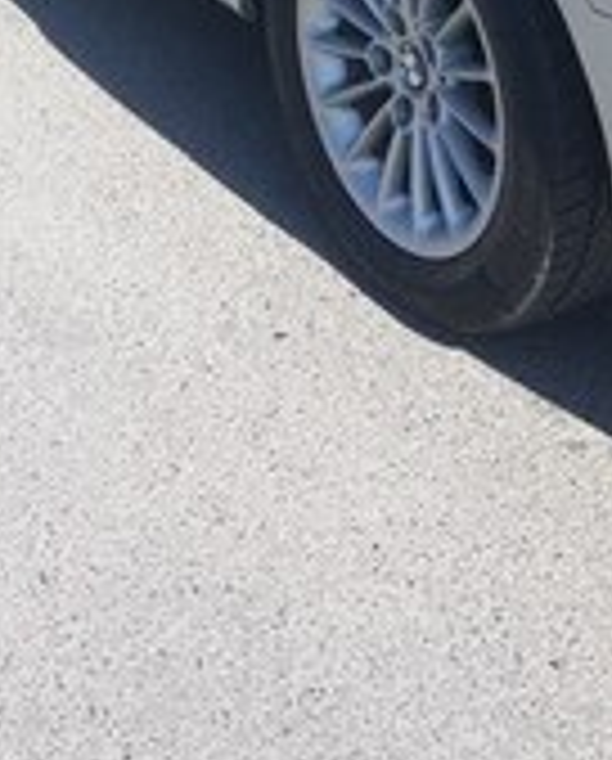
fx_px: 1805
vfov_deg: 20.8
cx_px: 351
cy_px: -328
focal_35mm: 80
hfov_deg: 19.2
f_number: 1.9
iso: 40
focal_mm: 3.7
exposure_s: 1/761
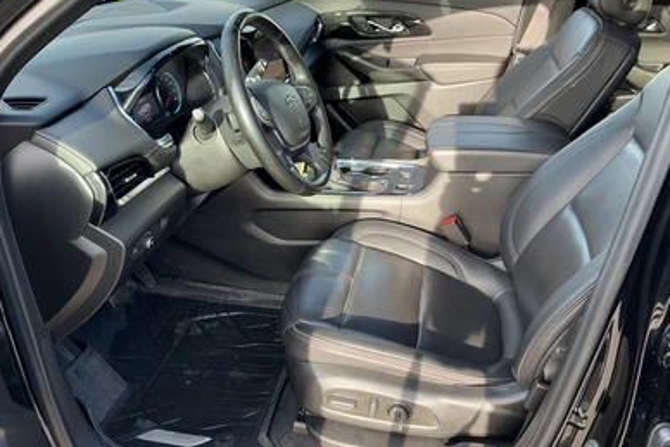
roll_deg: -2.9
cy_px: 207
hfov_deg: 61.9
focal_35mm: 30
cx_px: 340
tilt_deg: -28.4
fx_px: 559
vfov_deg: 43.6
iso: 25
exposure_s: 1/102
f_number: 1.8
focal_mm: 3
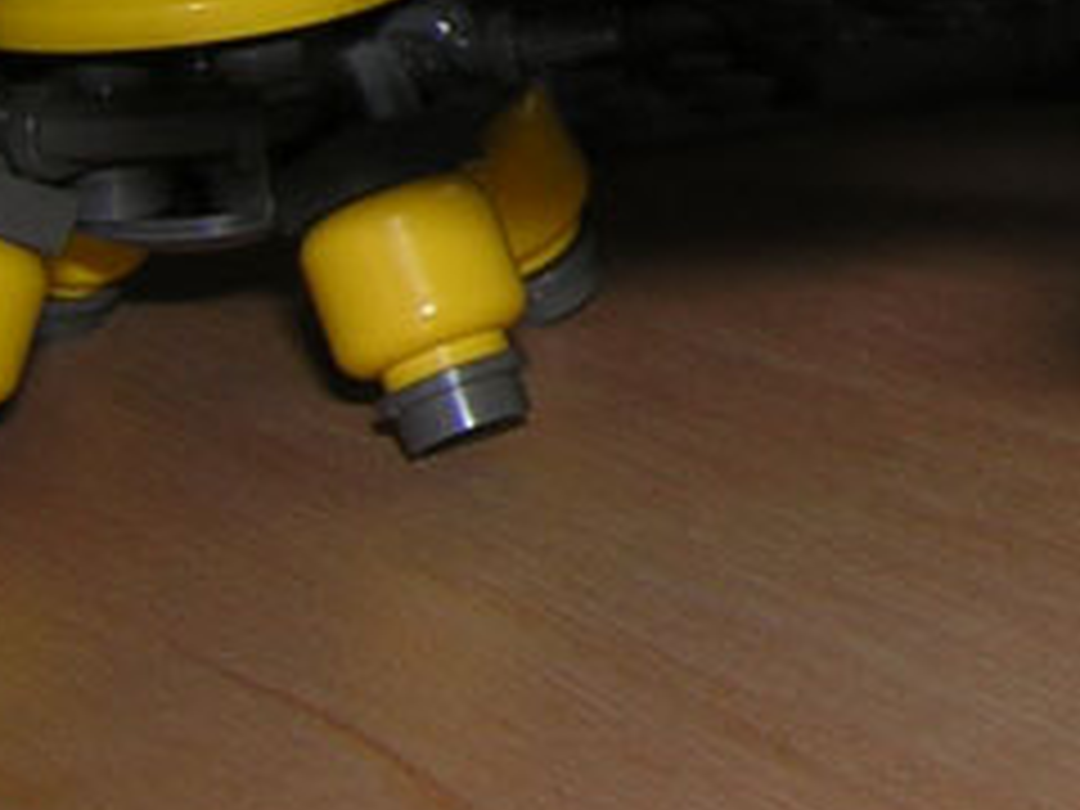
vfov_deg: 11.9
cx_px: 1624
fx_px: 3744
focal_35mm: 120
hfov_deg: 15.2
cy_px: -338
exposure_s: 1/60.1
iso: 100
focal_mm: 4.7
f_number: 5.2
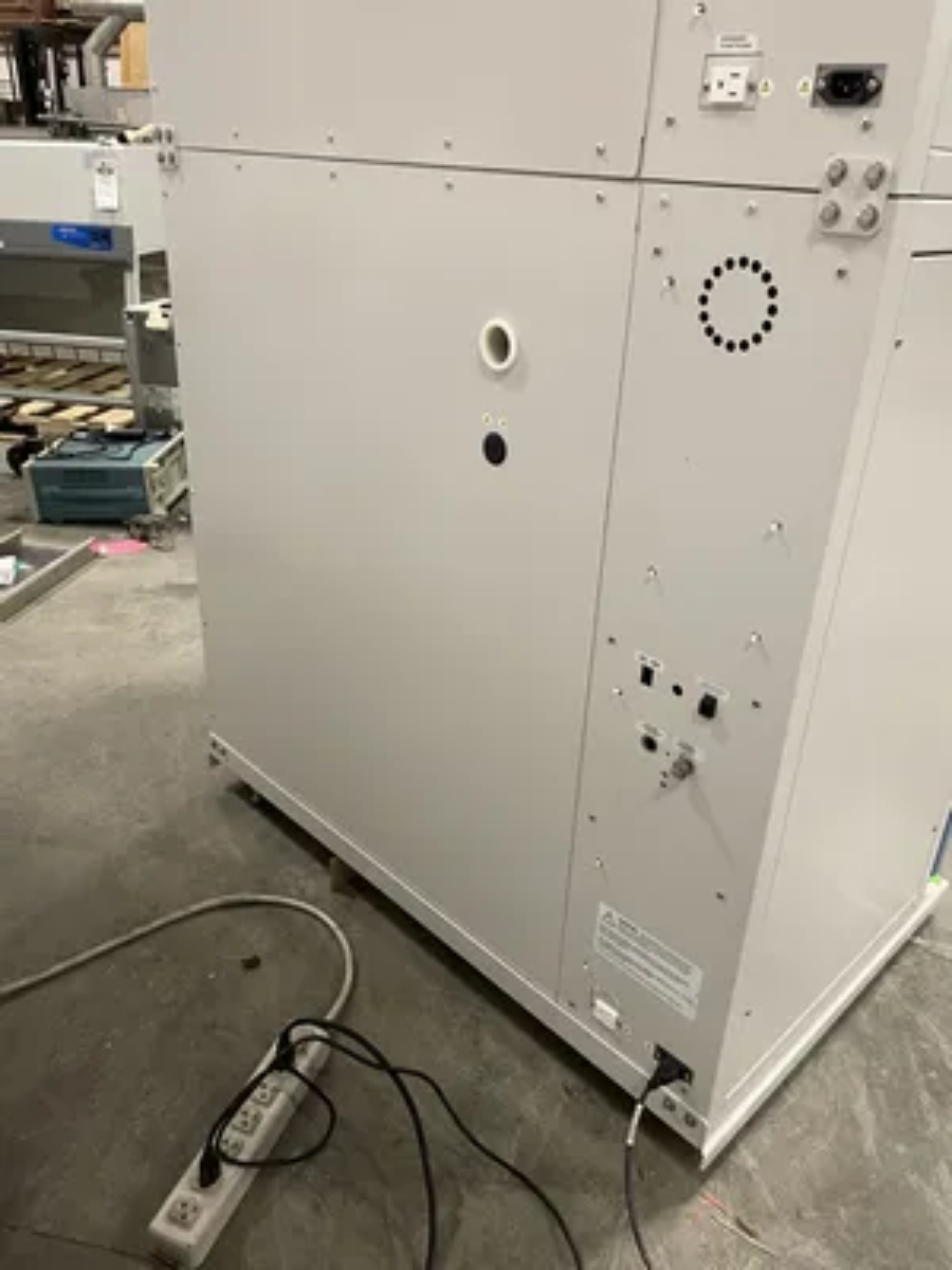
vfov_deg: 67.3
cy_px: 635
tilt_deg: -25.9
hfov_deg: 53.1
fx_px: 953
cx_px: 476
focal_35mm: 26
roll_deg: -0.9
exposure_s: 1/60
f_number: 1.6
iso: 320
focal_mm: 4.2
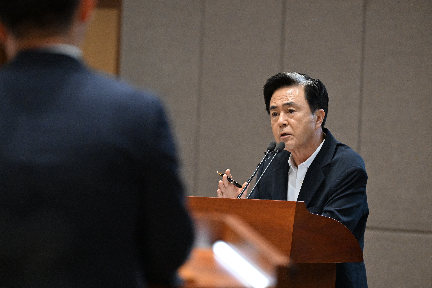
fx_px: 4800
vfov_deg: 3.4
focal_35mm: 400
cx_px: 216
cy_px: 144
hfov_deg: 5.2
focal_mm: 400
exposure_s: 1/320
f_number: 7.1
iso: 6400
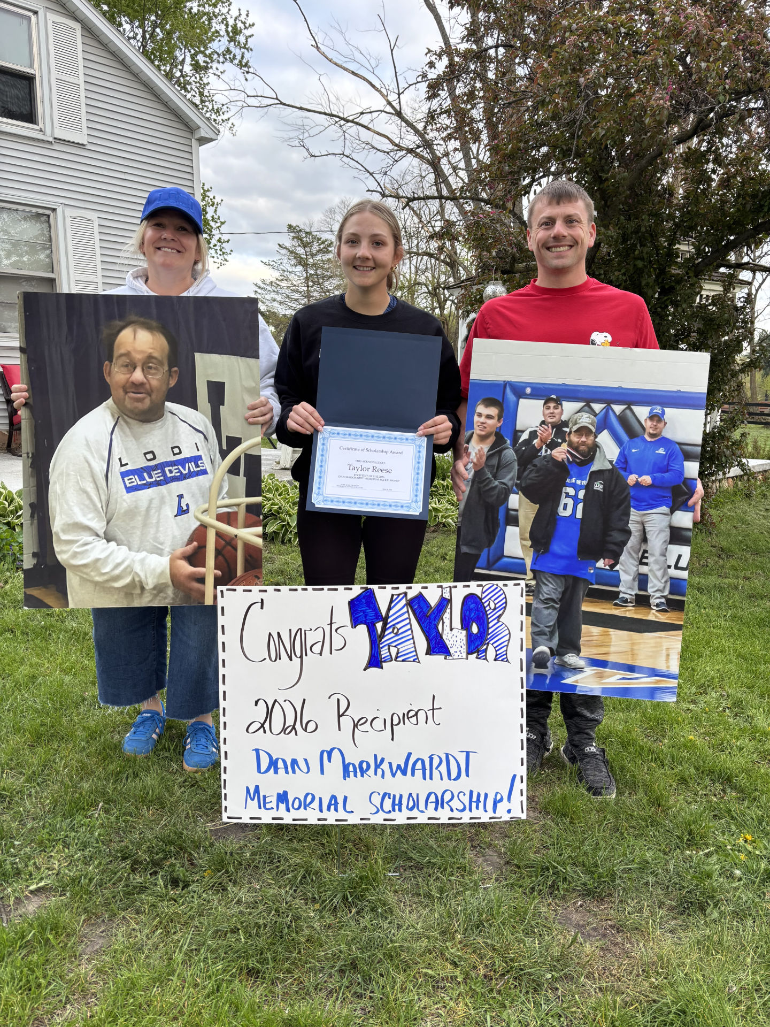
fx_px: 771
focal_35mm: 26
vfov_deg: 67.3
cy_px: 514
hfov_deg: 53.1
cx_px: 385
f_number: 1.6
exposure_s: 1/121
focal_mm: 6
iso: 40
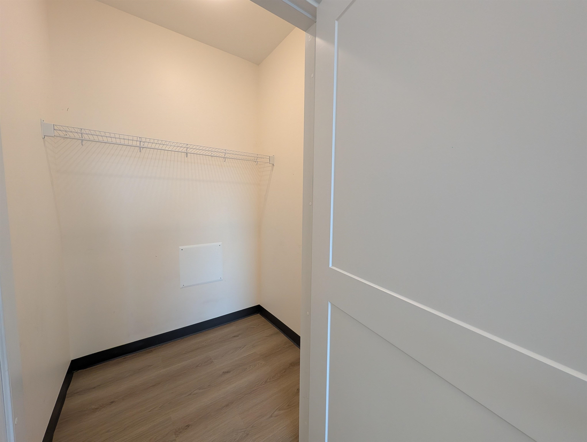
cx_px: 294
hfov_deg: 110.5
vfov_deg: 94.6
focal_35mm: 12
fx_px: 204
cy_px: 221
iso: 131
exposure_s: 1/120
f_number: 1.7
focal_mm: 2.02
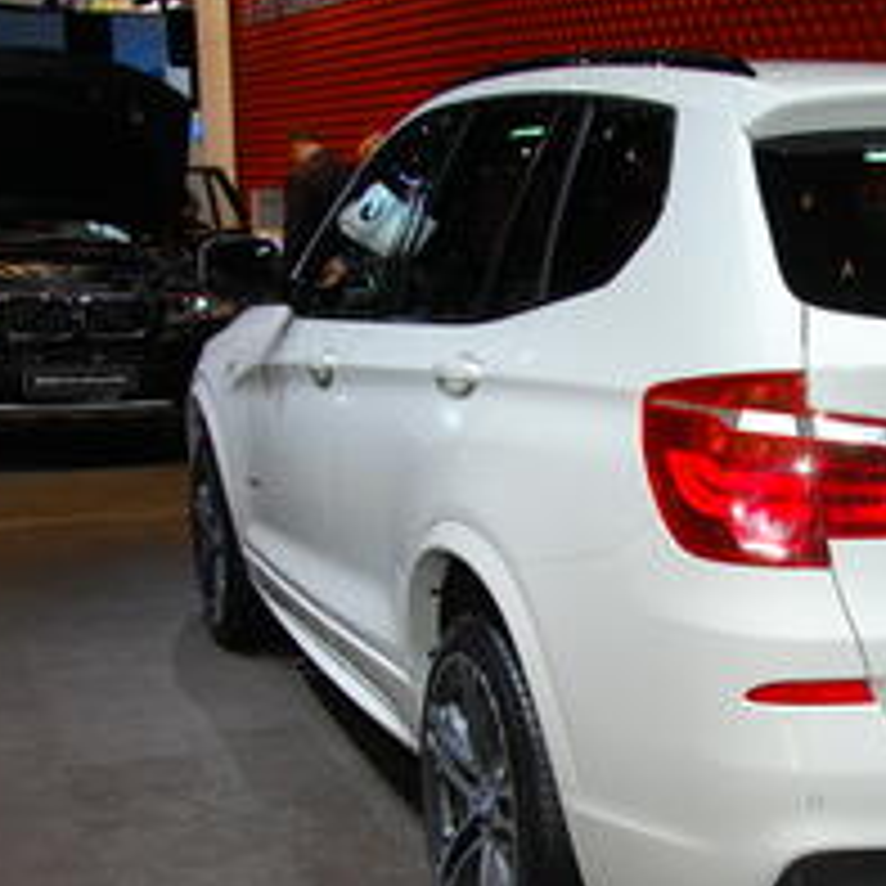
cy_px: 567
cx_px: 828
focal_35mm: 62
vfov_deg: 27.6
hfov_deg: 26.6
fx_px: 1795
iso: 200
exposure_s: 1/100
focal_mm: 24
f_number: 5
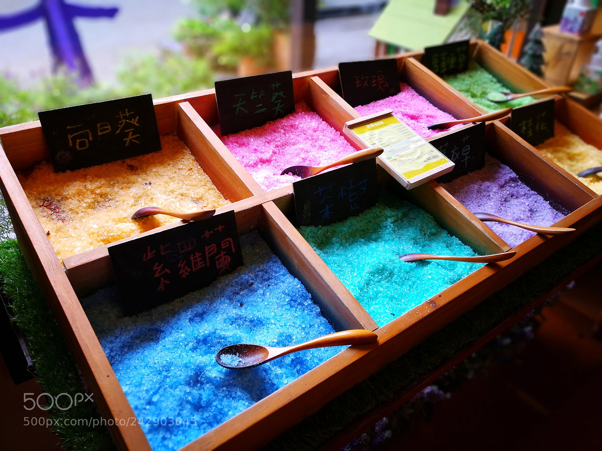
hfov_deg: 65.3
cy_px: 226
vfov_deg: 51.4
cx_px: 301
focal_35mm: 27
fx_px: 470
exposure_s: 1/60
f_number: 4
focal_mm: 3.95
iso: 100
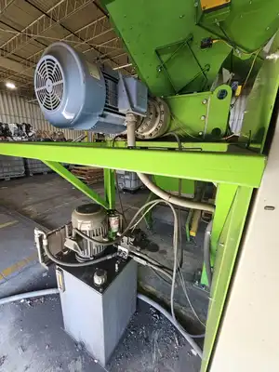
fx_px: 140
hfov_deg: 89.9
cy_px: 186
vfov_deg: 106.2
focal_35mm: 13
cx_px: 140
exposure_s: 1/60
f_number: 2.2
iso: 100
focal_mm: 2.2
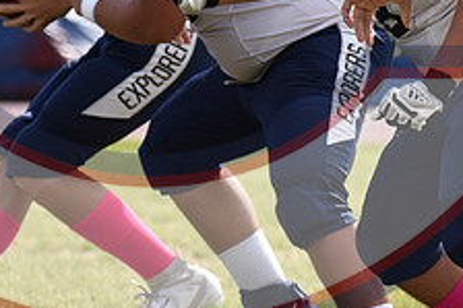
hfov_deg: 2.4
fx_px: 10988
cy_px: -38
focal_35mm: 855
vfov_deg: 1.6
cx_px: 143
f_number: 5.6
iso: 400
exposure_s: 1/1600
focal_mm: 220
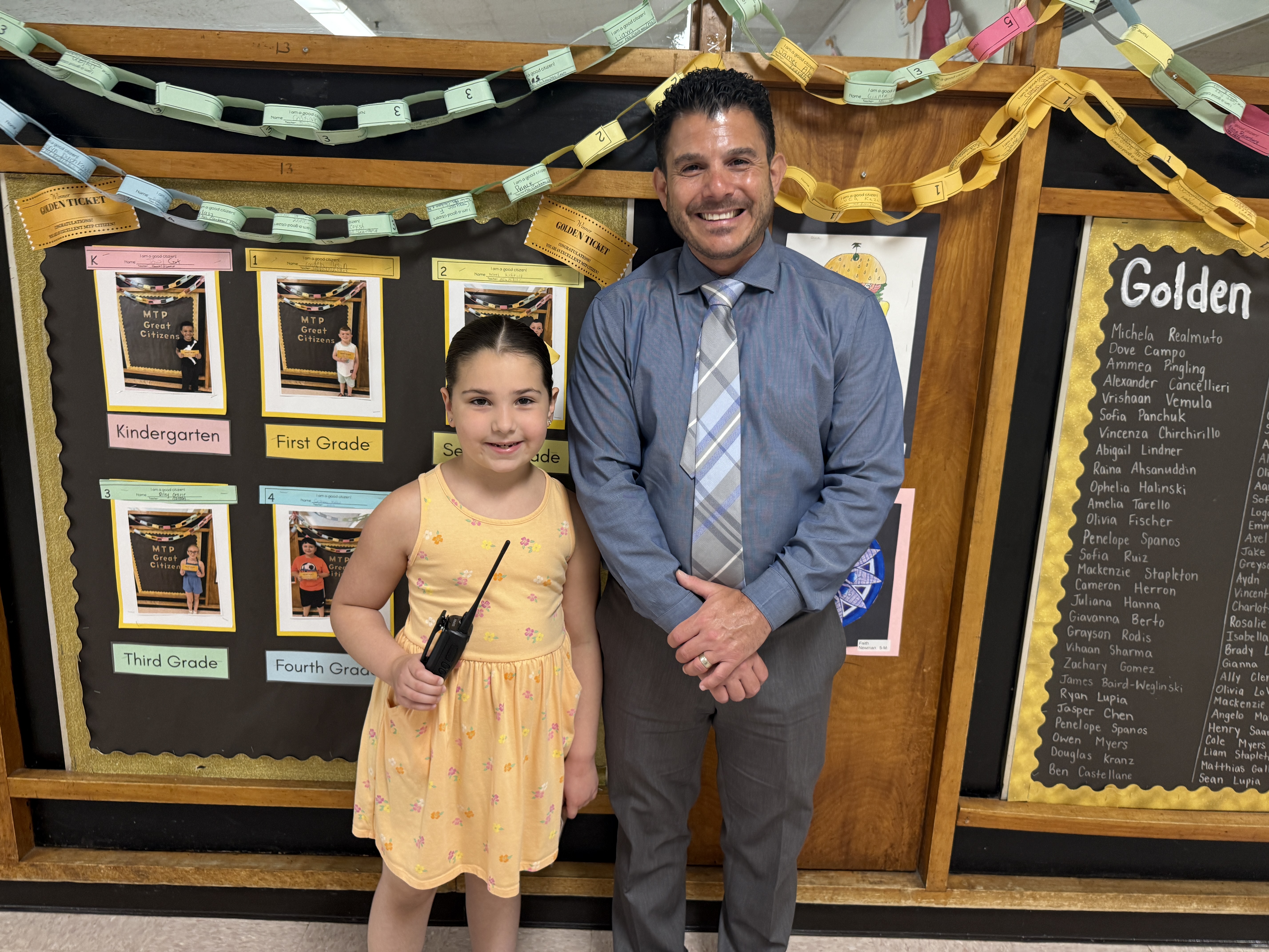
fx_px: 880
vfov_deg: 56.8
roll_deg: -1.2
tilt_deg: -13.8
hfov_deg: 71.6
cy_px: 476
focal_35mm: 24
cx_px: 634
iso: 160
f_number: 1.78
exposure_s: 1/60
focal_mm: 6.76
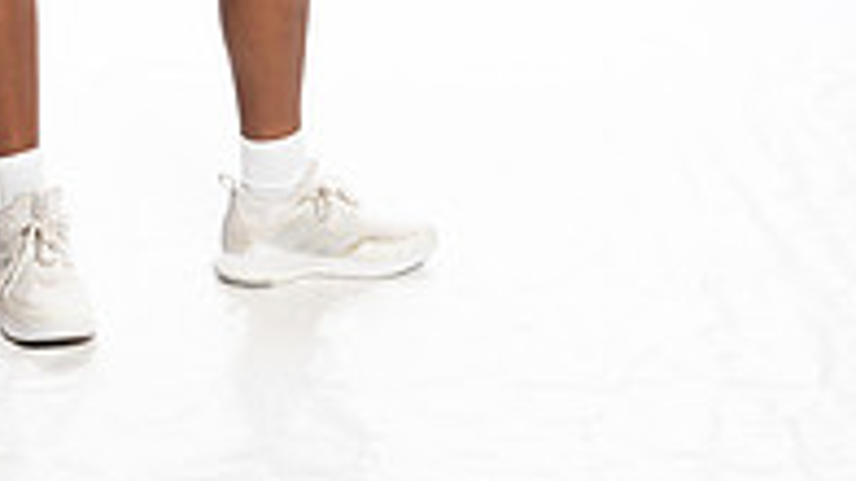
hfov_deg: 17.8
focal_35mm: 120
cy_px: -498
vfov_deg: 9.4
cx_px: 210
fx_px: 2722
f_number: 8
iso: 400
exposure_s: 1/250
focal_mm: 50
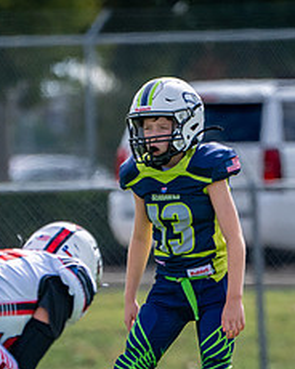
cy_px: 273
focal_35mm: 1336
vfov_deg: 1.4
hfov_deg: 1.2
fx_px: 14581
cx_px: 216
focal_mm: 400
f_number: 5.6
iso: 500
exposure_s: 1/3200
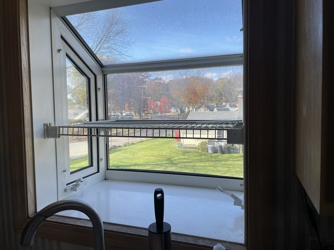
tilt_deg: -3.5
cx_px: 167
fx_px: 251
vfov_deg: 53.1
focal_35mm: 26
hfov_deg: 67.3
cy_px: 125
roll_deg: +1.4
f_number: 1.6
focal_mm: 4.2
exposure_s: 1/682
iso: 32
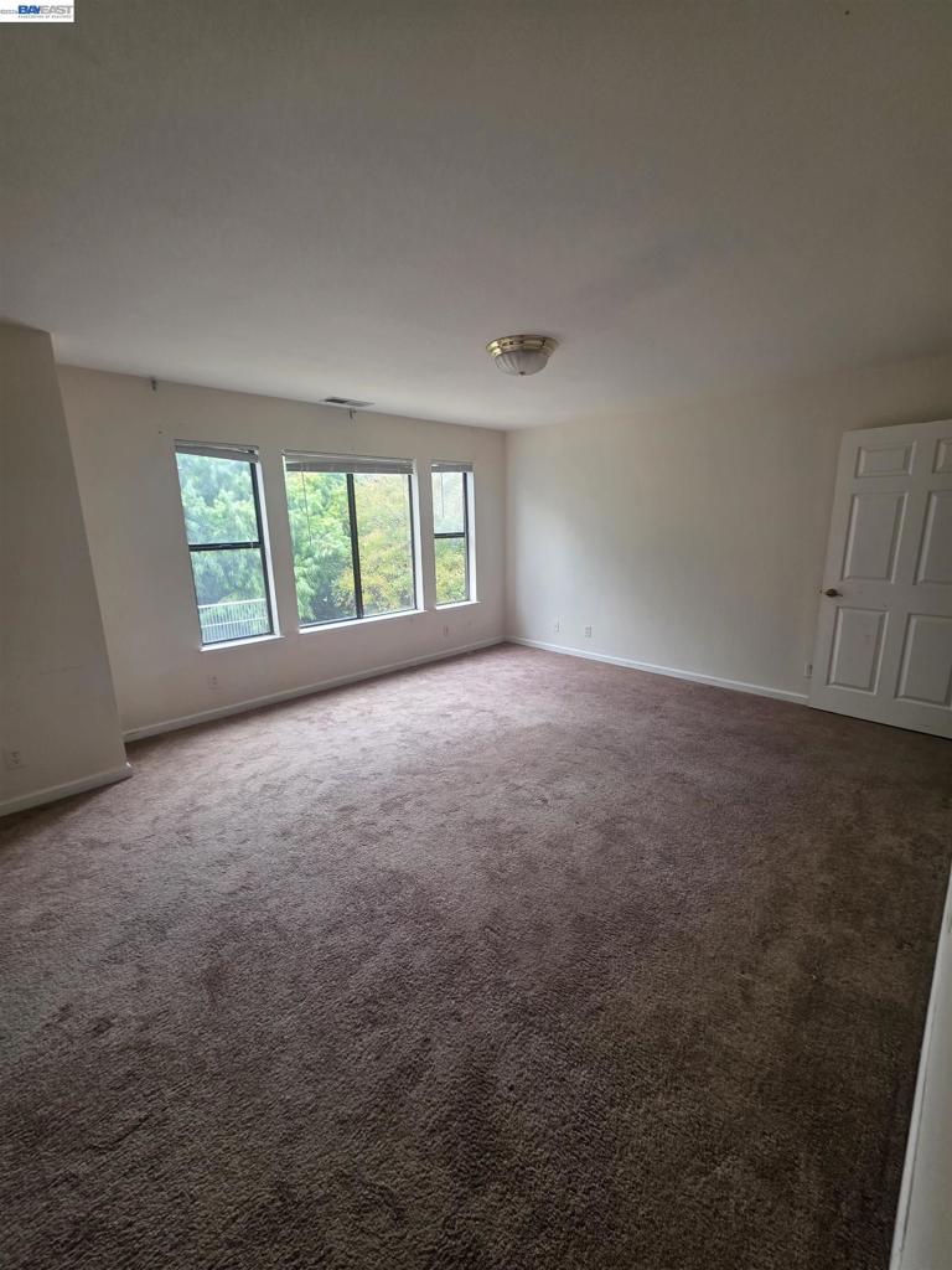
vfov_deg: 106.2
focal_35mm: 13
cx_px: 476
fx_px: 477
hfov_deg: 89.9
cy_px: 635
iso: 125
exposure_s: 1/120
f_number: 1.9
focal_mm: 2.2
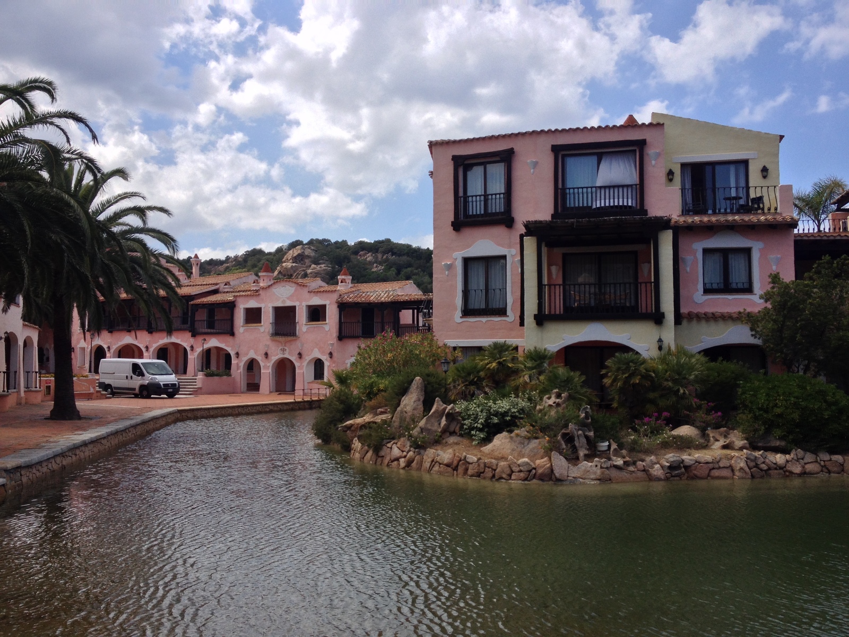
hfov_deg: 52.6
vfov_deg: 40.7
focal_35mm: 35
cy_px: 318
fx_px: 858
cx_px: 424
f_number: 2.4
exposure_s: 1/1534
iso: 50
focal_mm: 4.28
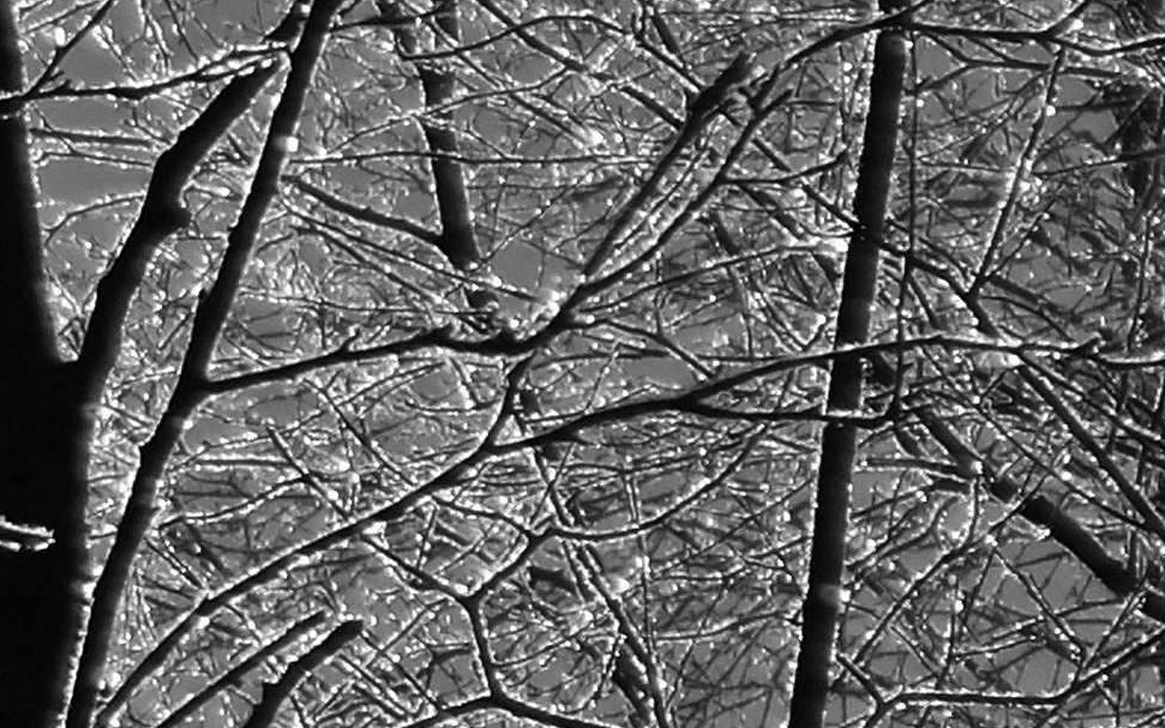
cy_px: 49
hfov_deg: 4.1
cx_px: -1393
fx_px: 16066
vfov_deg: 2.6
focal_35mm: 506
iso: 100
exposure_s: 1/1000
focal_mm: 70
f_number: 7.1
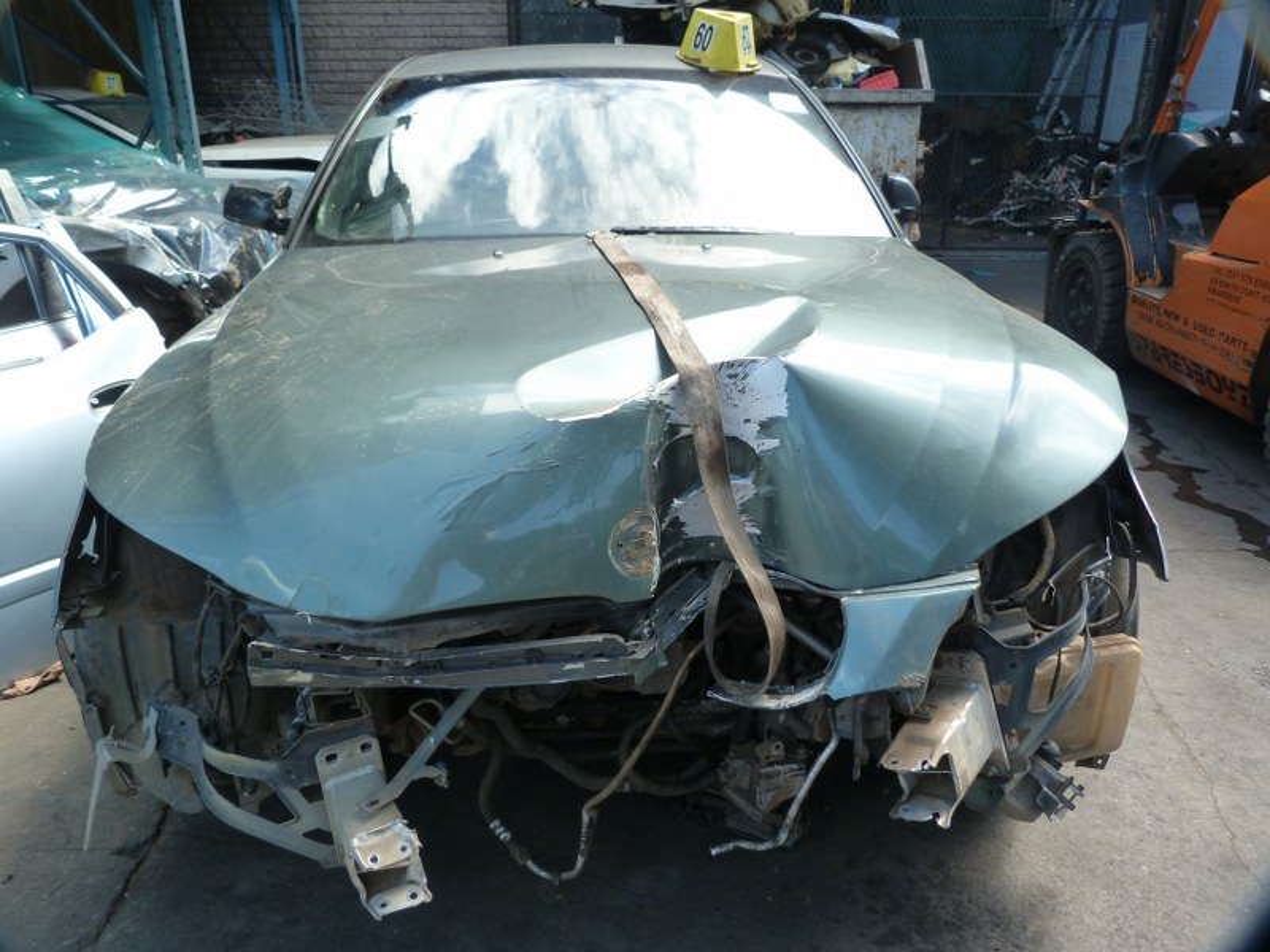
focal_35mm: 25
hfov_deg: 69.4
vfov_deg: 54.9
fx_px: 917
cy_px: 476
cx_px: 635
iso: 125
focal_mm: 4.5
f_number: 3.6
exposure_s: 1/125
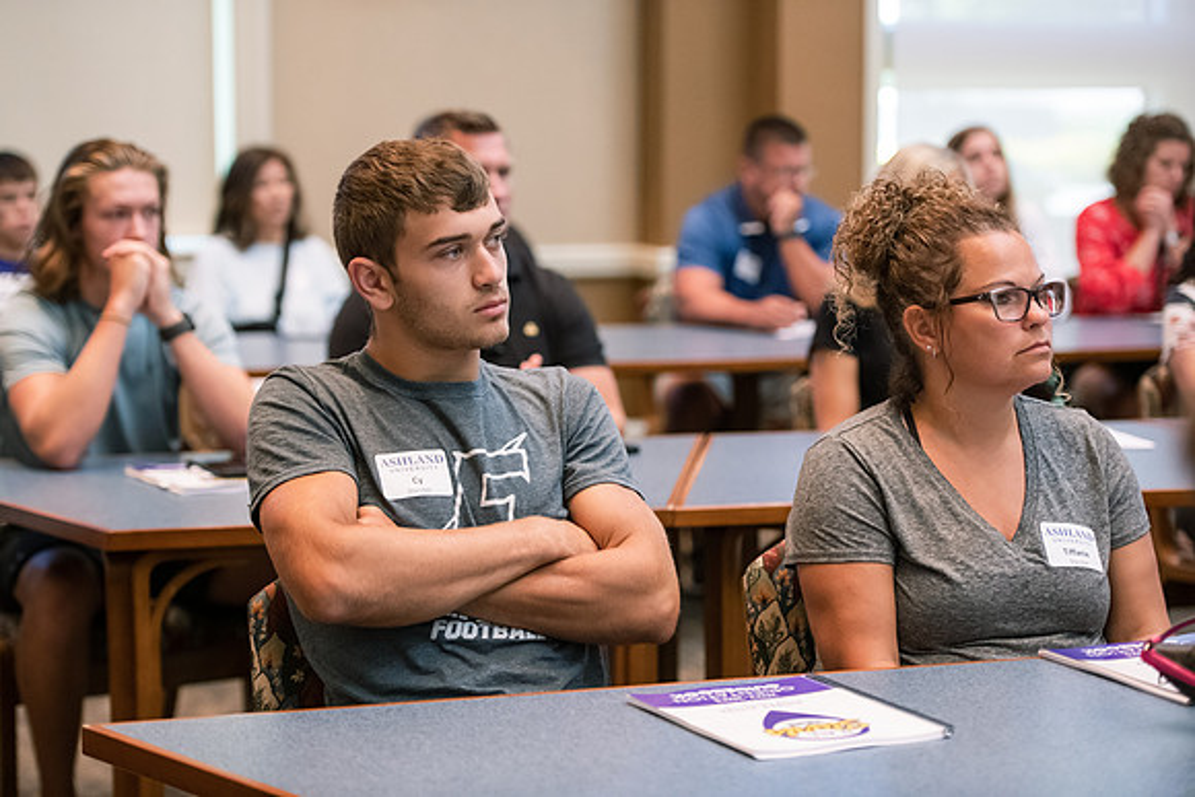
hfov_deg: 23.6
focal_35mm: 86
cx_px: 598
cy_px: 398
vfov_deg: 15.9
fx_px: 2855
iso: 2500
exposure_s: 1/160
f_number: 2.8
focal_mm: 86
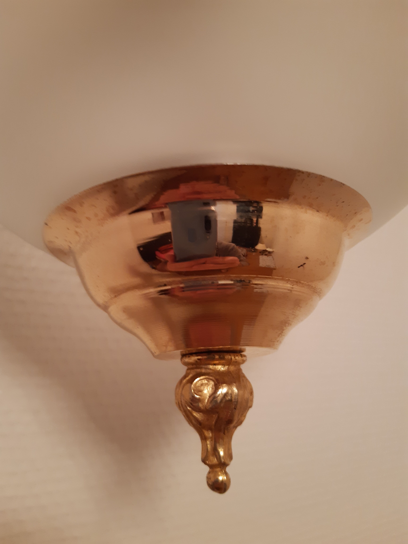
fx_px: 409
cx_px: 204
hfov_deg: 53.1
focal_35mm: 26
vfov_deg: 67.3
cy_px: 272
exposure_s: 1/50
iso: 160
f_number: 1.7
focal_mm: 3.92
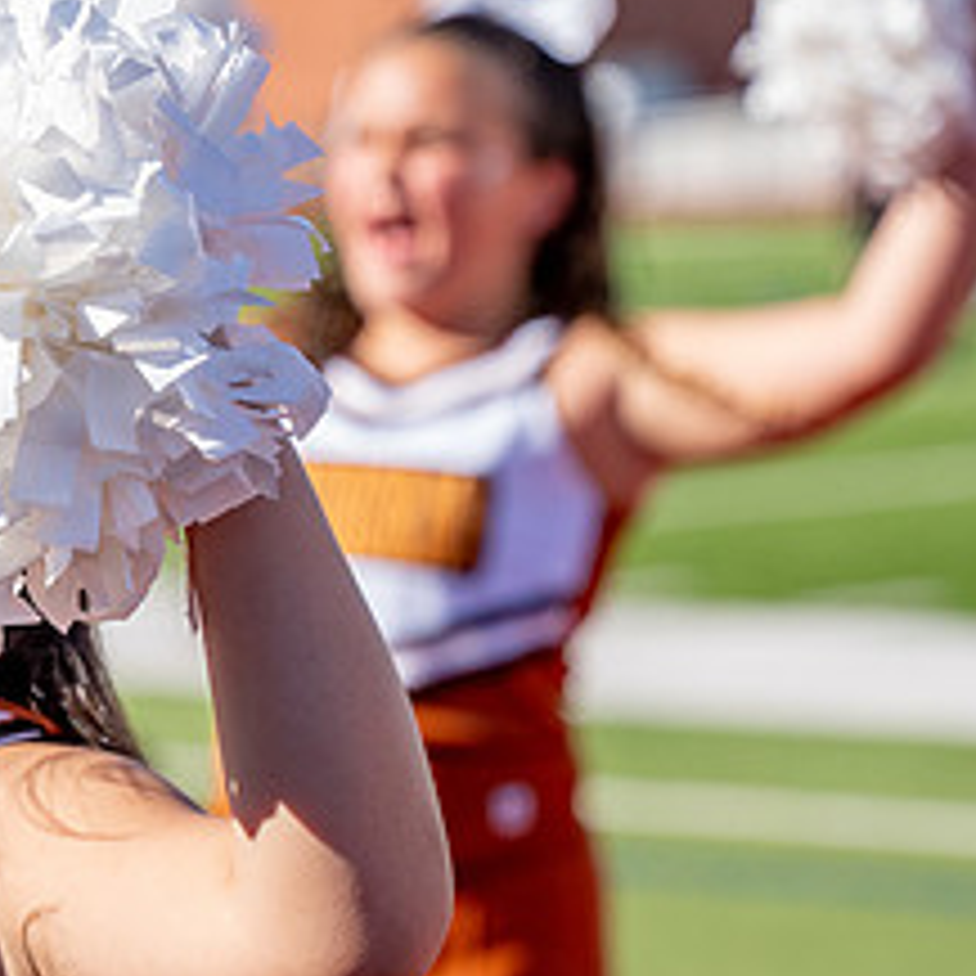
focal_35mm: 214
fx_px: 6826
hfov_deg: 8.1
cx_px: -246
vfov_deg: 8.2
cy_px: 733
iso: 250
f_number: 2.8
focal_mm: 70
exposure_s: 1/3200
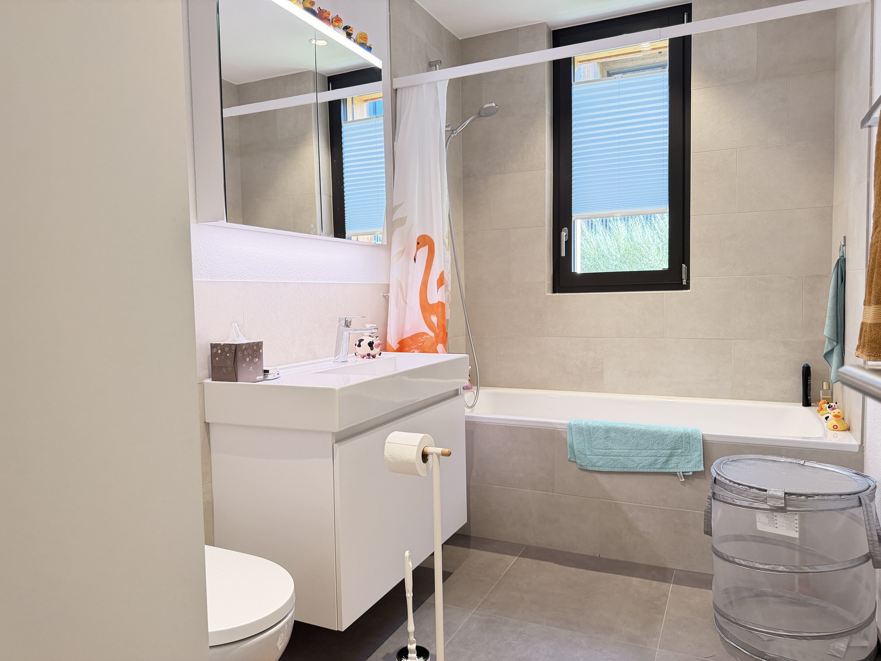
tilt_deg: -3.3
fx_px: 611
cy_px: 330
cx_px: 440
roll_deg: +0.7
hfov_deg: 71.6
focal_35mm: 24
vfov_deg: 56.8
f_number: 1.78
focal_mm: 6.76
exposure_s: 1/100
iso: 250
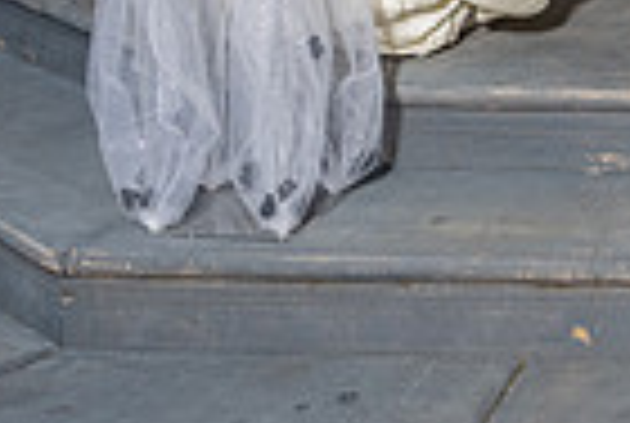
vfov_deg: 8.4
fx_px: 2823
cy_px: -225
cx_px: 1063
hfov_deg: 11.9
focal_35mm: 161
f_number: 4.5
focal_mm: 34
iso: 640
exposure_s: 1/200
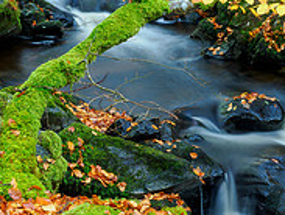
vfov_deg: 17.8
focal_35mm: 83
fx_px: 685
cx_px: 153
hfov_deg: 23.5
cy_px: 84
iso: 200
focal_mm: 12
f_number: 7.1
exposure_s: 6
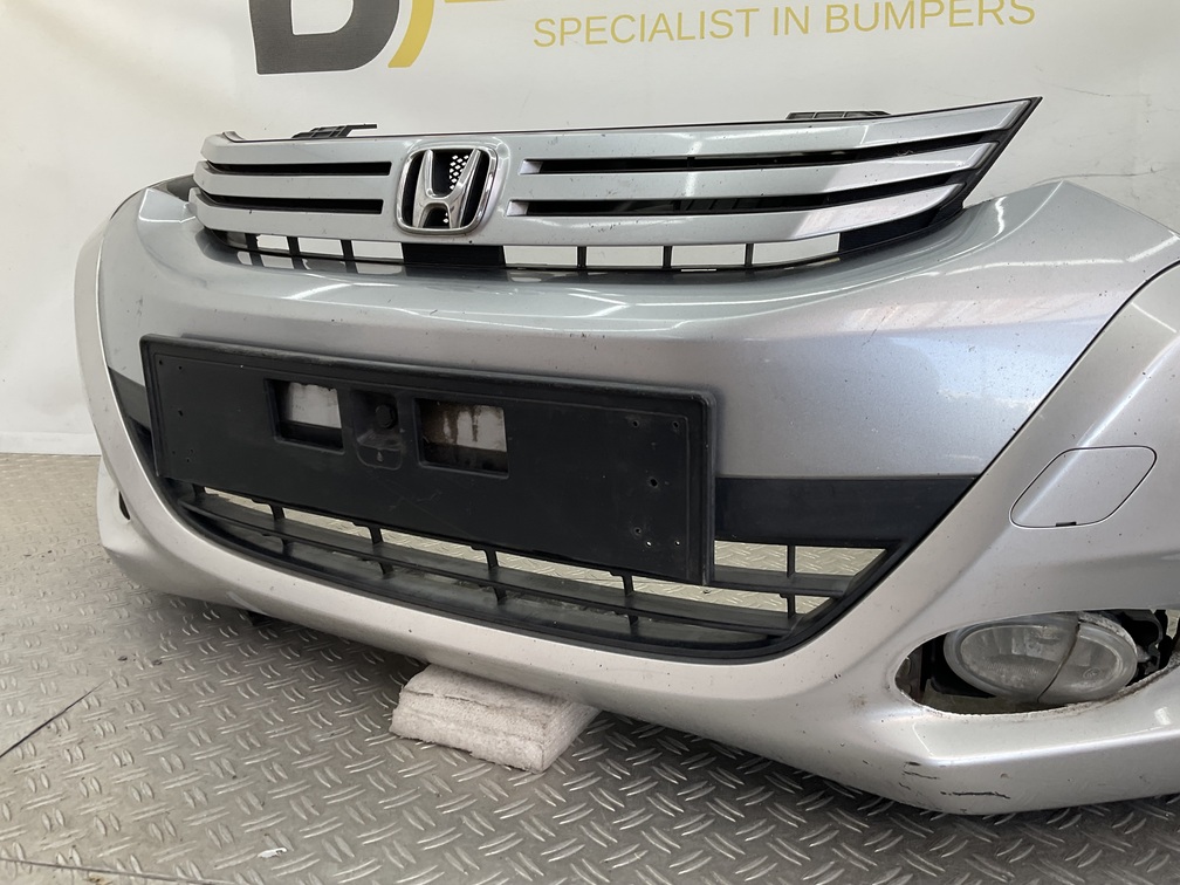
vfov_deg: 48.2
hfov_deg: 61.7
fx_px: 989
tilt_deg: -15.1
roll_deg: -2.9
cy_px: 442
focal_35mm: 29
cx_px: 590
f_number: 1.8
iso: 20
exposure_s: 1/100
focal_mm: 3
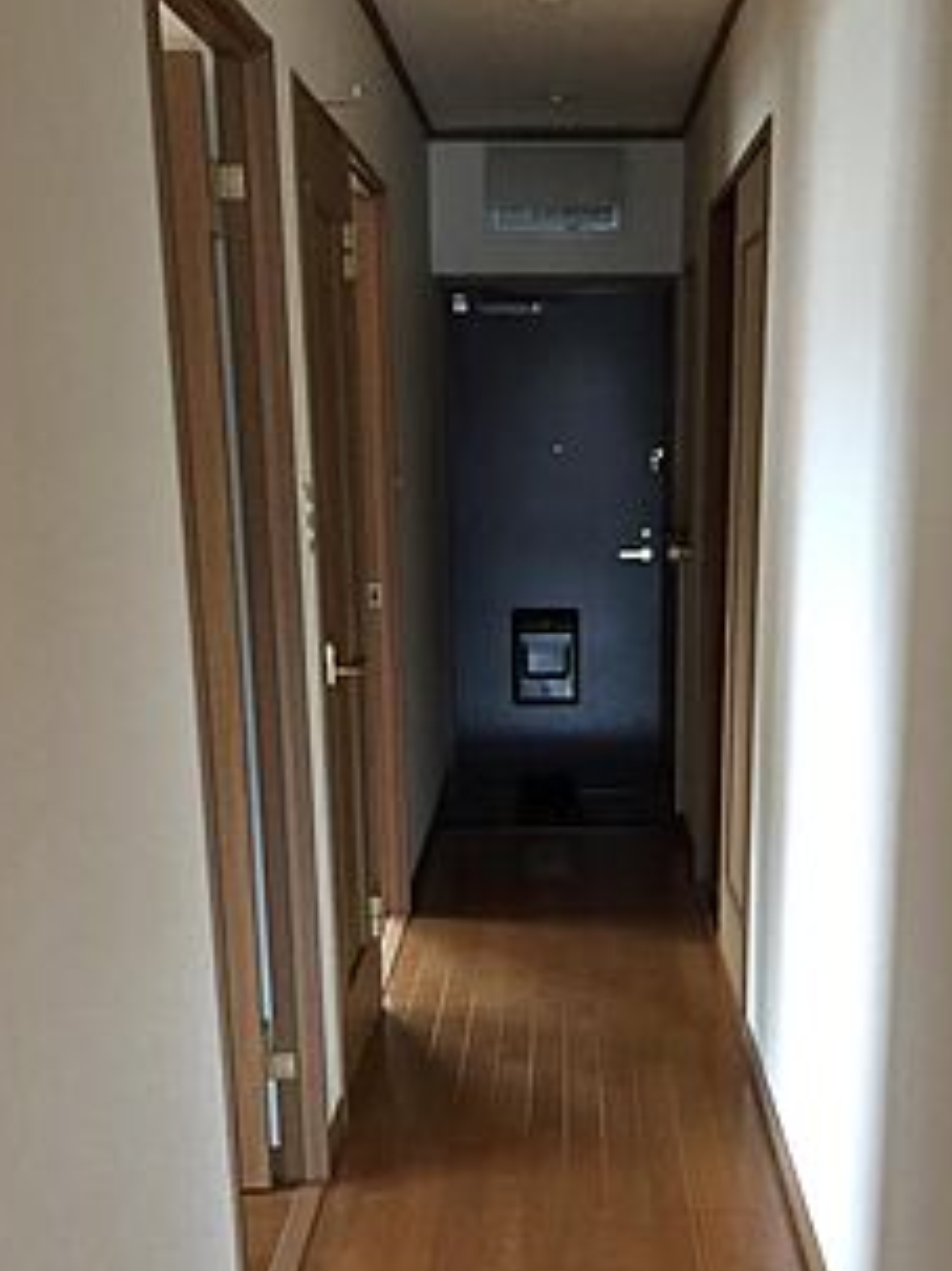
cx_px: 566
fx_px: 1688
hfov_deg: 31.4
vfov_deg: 40.0
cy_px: 969
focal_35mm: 46
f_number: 2.2
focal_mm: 4.15
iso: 64
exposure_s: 1/4
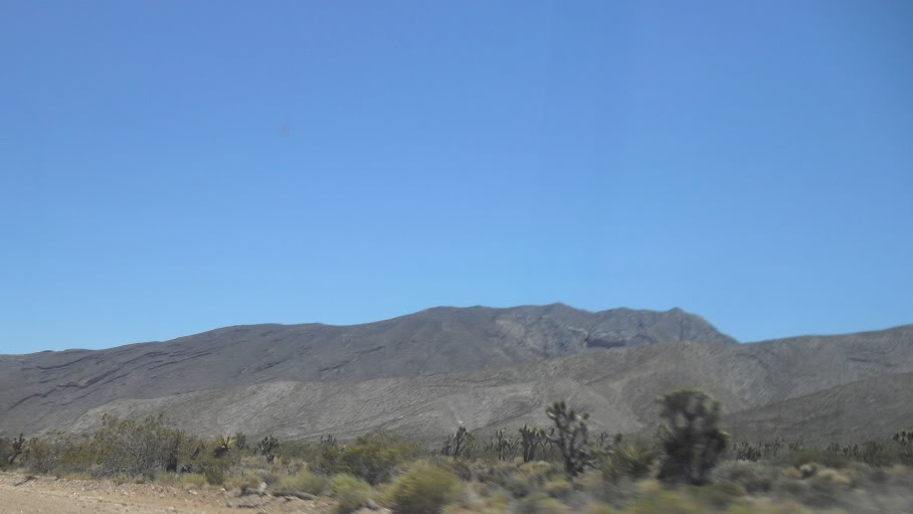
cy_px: 371
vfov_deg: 27.4
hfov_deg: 47.3
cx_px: 426
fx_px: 1041
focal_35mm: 43
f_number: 8.9
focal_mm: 6.2
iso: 100
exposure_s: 1/90
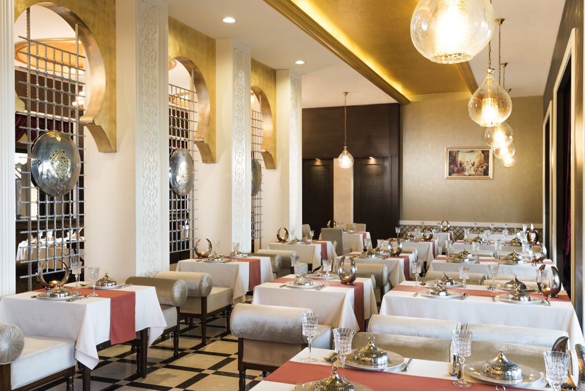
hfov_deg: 54.4
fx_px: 569
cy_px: 196
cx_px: 292
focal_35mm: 35
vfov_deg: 37.9
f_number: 8
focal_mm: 35
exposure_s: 1/3
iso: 100
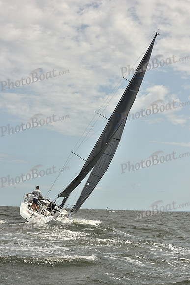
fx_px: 554
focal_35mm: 70
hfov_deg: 19.5
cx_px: 95
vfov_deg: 28.8
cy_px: 142
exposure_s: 1/800
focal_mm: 70
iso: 250
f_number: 10
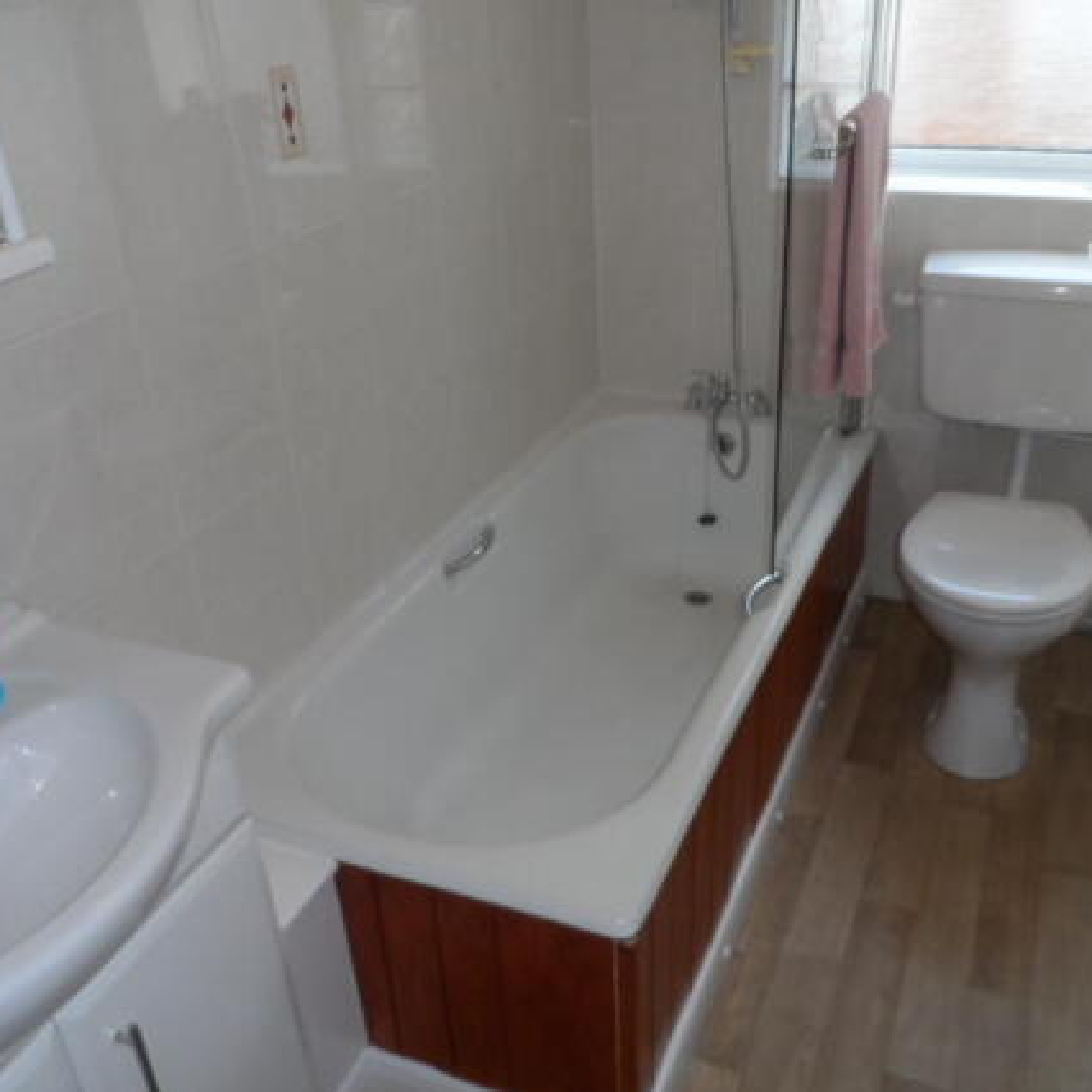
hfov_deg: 55.5
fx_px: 1035
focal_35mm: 29
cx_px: 599
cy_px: 540
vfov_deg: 55.6
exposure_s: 1/30
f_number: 3.2
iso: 100
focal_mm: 4
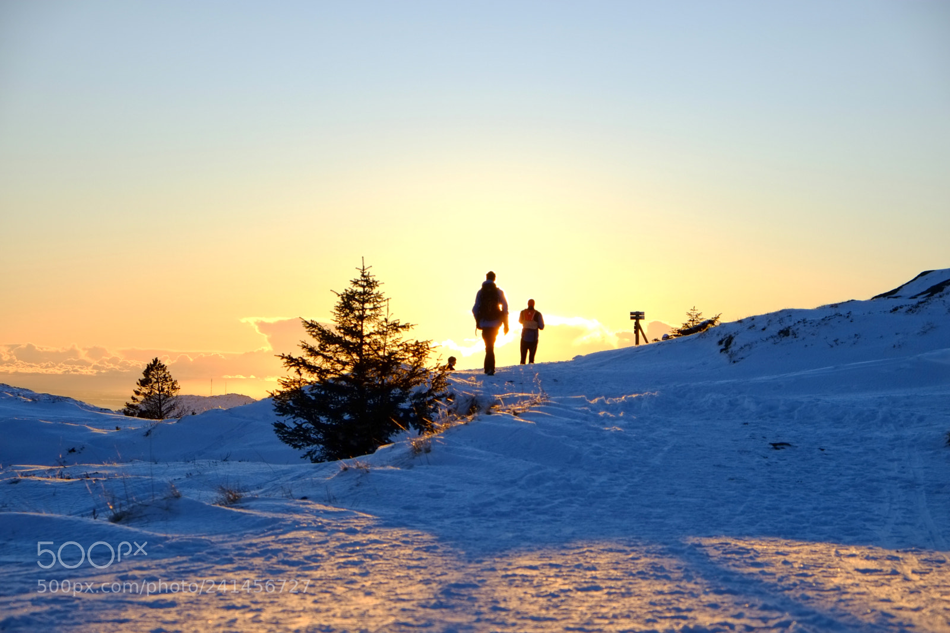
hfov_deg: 24.5
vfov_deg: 16.5
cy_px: 316
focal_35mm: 83
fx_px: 2190
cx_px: 475
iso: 200
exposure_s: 1/400
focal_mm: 55
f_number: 7.1
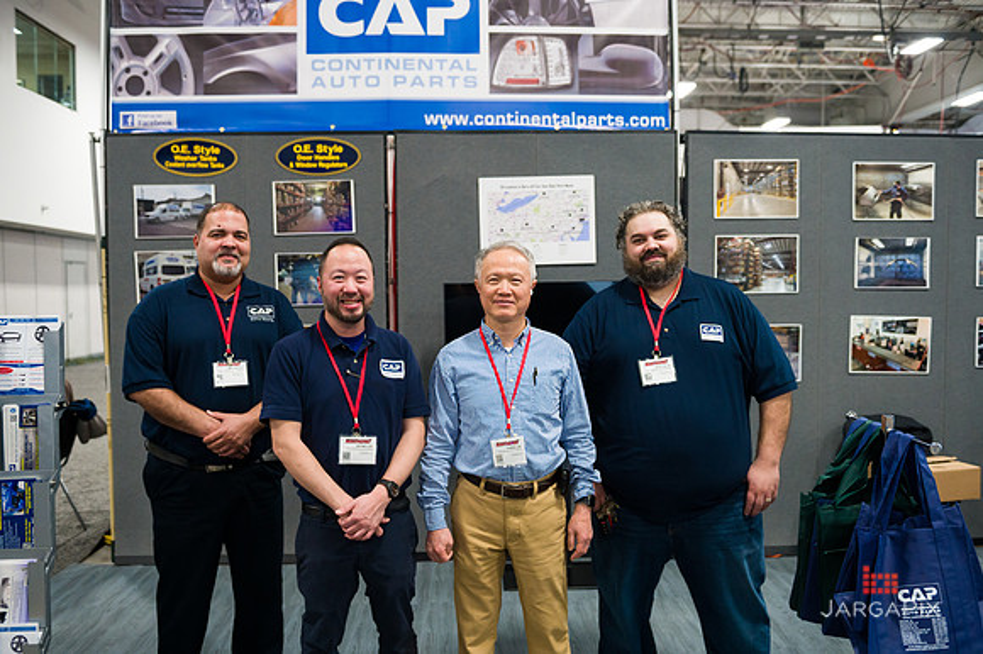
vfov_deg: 41.1
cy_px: 327
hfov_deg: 58.7
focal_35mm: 32
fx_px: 873
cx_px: 492
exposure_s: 1/200
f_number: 4
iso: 3200
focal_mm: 32
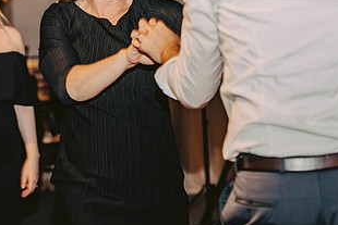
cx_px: 92
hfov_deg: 15.6
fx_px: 1230
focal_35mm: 131
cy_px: 102
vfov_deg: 10.5
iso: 500
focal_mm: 70
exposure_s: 1/80
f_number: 3.2
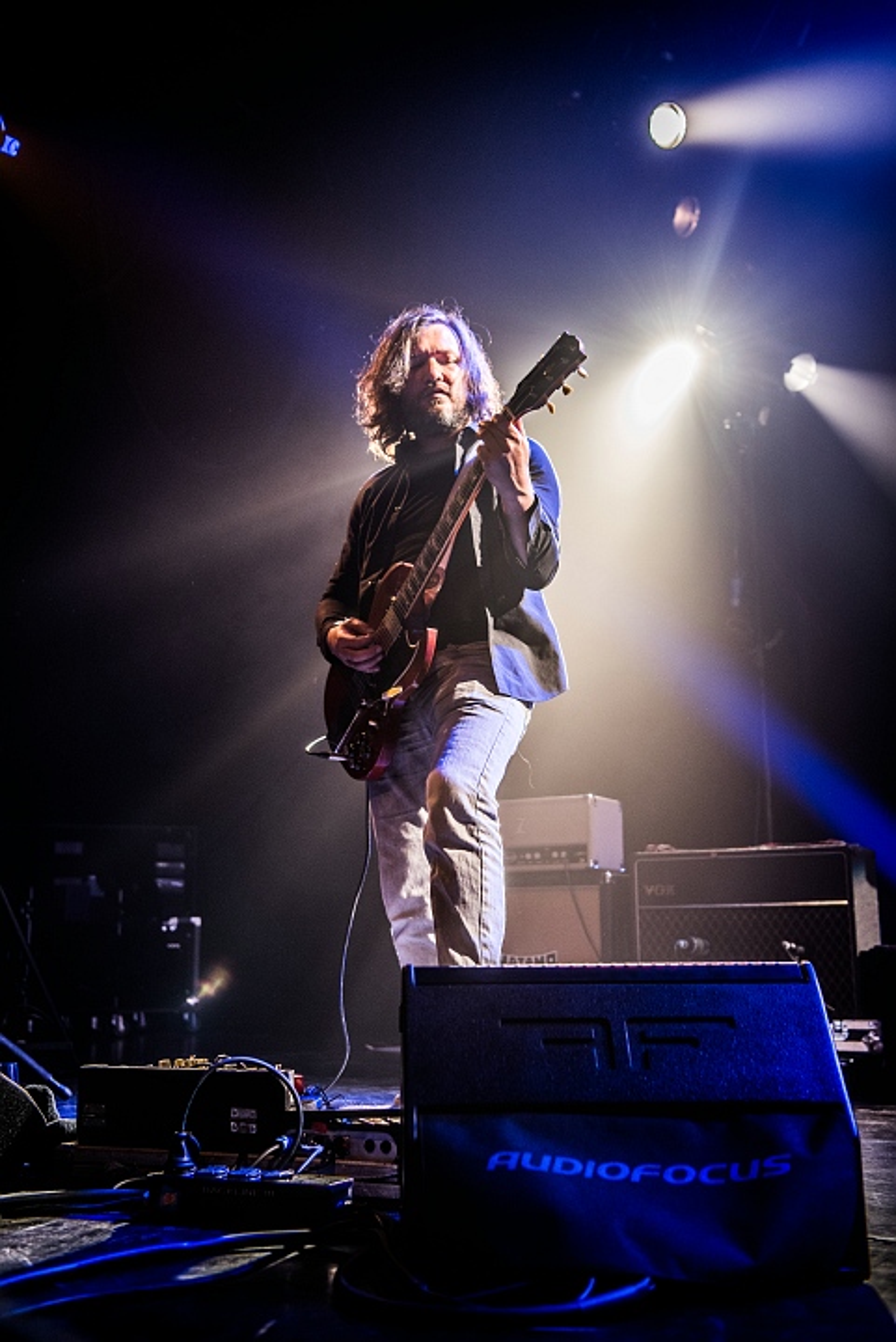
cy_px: 671
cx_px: 448
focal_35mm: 40
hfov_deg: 33.4
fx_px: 1491
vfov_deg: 48.4
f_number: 3.5
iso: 800
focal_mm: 40
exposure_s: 1/80
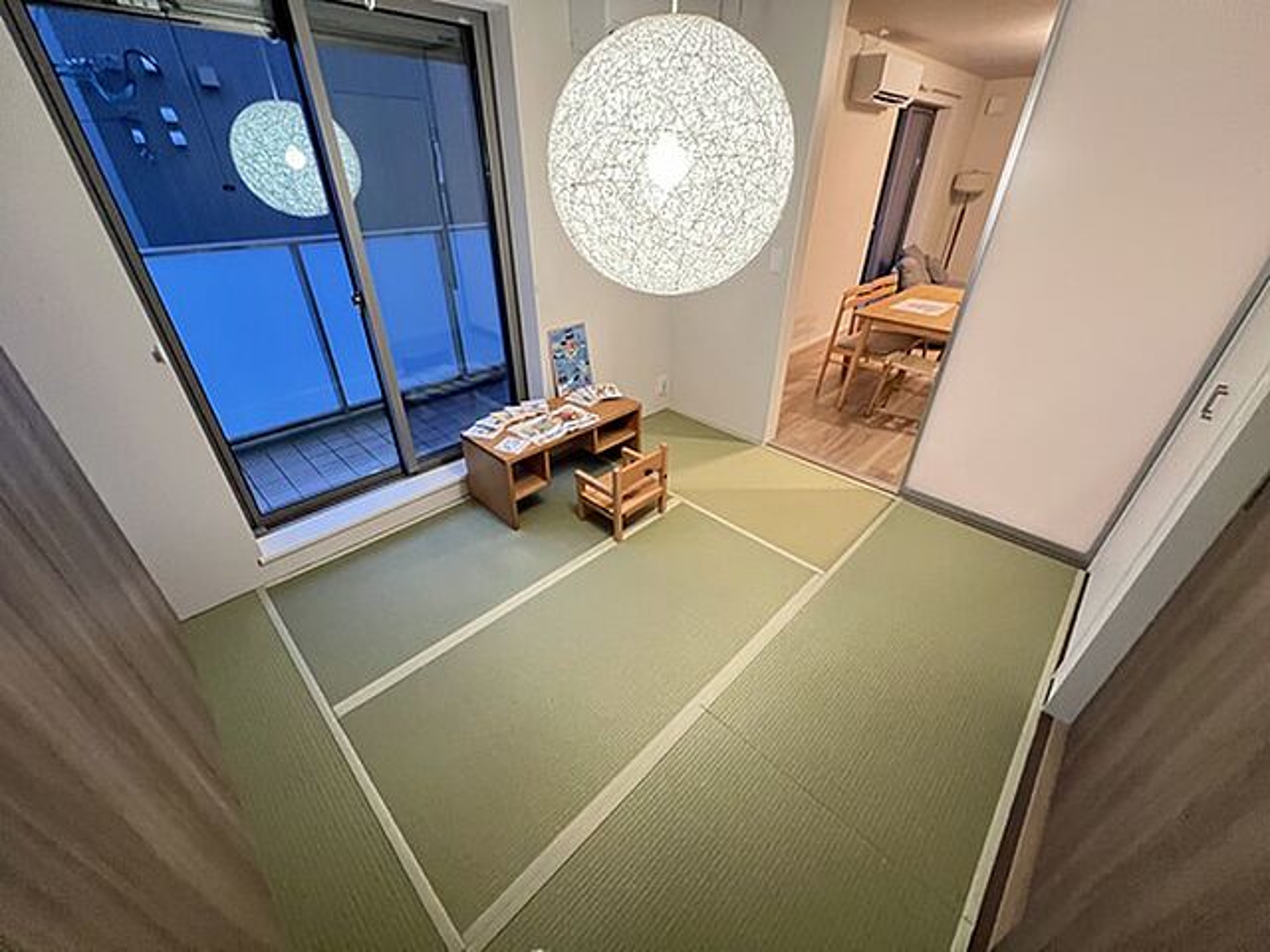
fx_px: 477
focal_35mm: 13
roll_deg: +0.0
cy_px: 476
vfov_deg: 89.9
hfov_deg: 106.2
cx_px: 635
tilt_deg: -32.5
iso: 800
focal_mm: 1.57
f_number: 1.8
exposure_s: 1/30
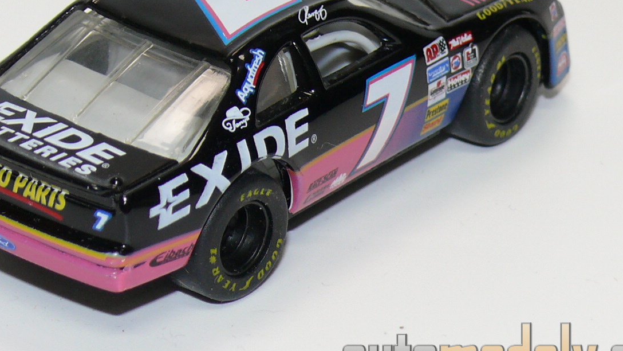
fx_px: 2858
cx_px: 210
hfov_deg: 12.4
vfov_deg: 7.0
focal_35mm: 173
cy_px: 66
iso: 100
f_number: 4
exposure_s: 1/30
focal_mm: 13.8
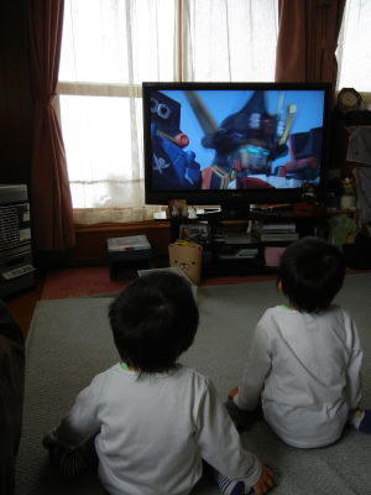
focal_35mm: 30
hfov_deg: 46.8
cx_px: 186
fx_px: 429
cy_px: 248
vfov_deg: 60.0
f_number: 3.5
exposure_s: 1/82.5
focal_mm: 5.4
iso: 160
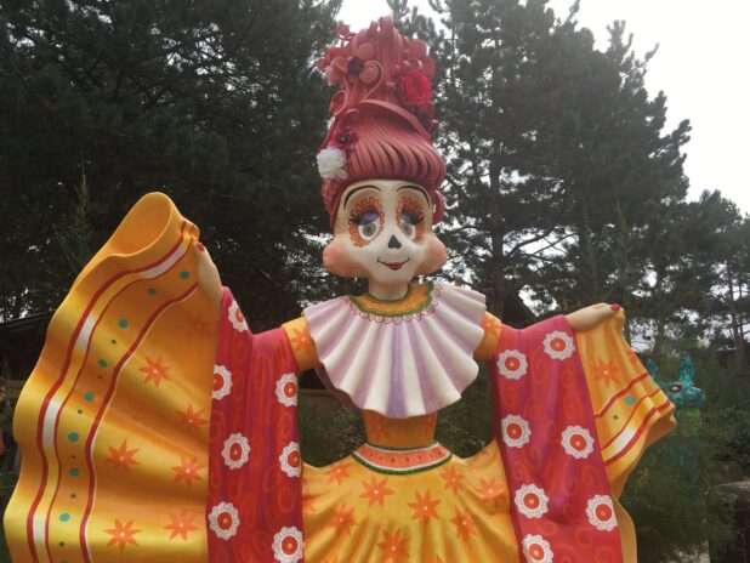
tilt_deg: +13.6
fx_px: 629
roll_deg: +0.8
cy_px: 282
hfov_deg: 61.6
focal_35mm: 29
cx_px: 375
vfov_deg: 48.3
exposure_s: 1/409
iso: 25
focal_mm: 4.15
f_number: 2.2
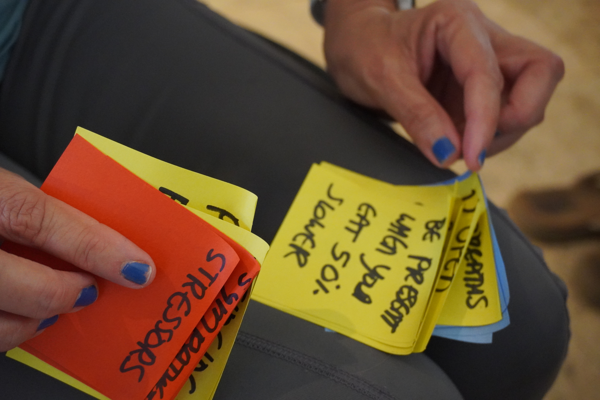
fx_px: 850
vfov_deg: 26.5
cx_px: 300
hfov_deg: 38.9
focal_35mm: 51
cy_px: 200
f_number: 5
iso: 6400
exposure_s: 1/60
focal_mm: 34
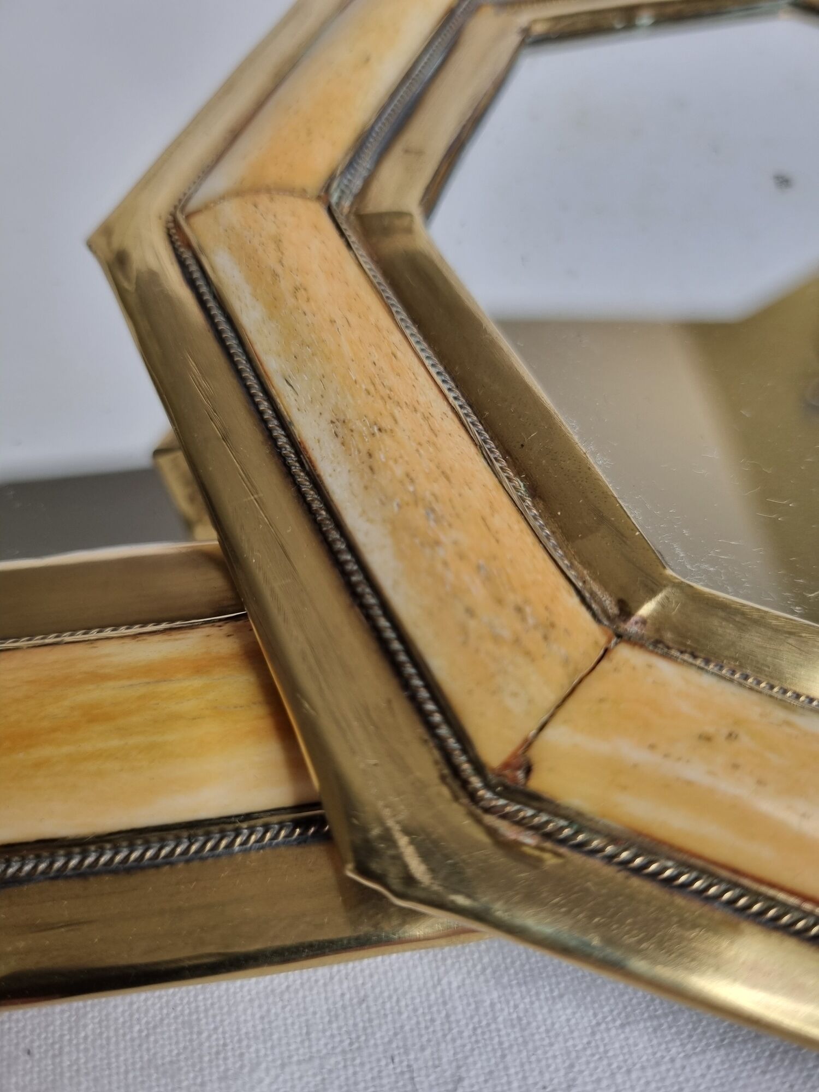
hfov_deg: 53.1
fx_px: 820
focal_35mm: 26
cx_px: 410
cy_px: 546
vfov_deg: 67.3
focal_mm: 5.4
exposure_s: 1/100
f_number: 1.8
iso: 80
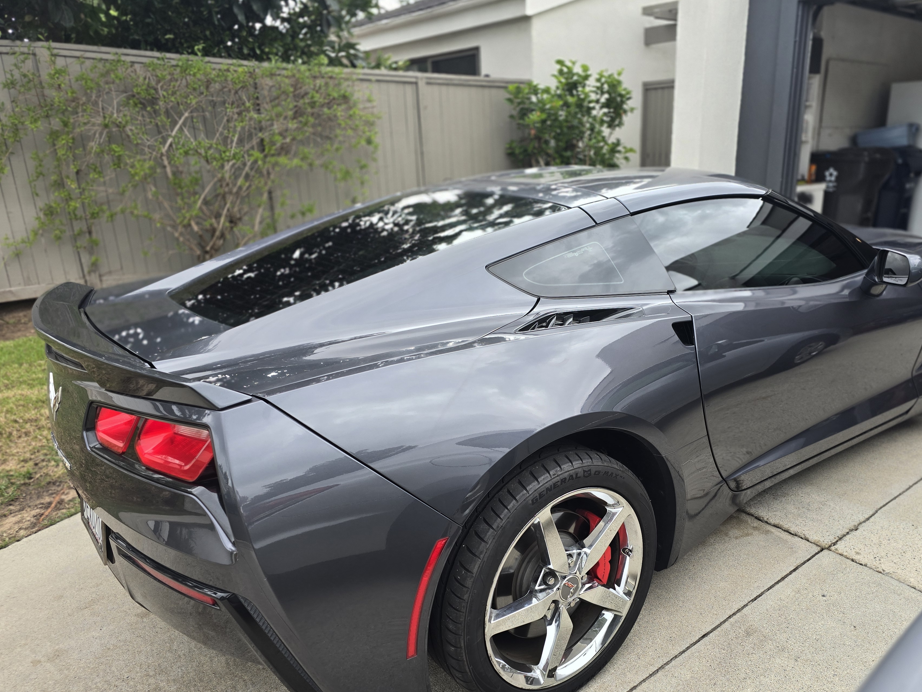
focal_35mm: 27
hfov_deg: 64.9
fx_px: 719
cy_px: 400
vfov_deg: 51.2
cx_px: 537
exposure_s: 1/120
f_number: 1.7
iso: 64
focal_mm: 6.3
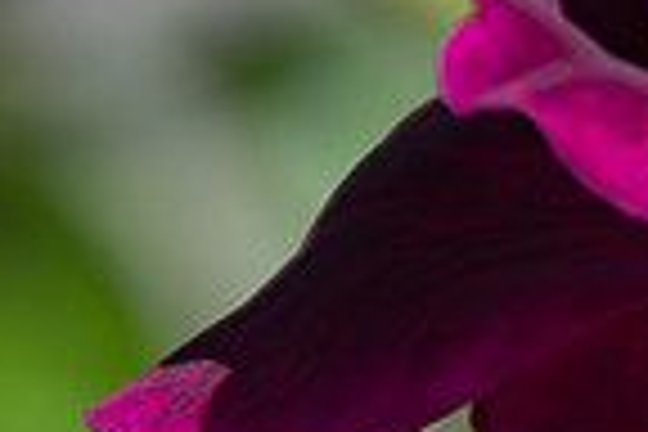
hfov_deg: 1.5
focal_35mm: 1330
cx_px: 1084
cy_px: -7
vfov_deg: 1.0
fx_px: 23938
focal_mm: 220
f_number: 5.6
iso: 100
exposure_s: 1/800
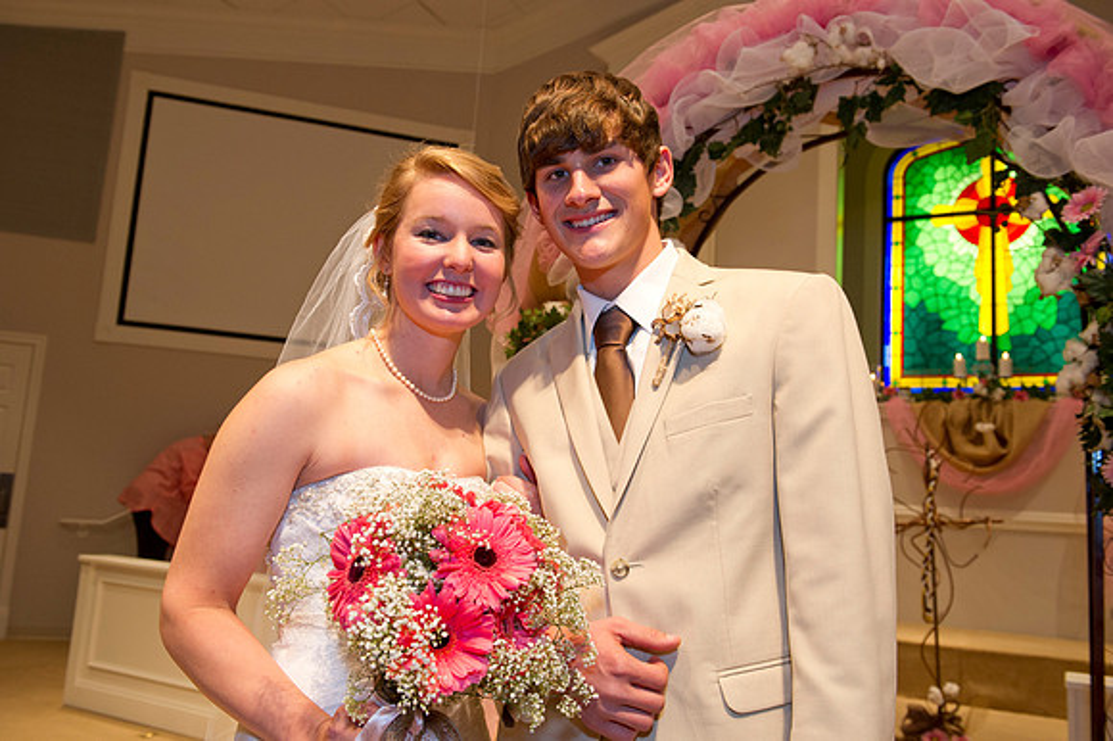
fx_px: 989
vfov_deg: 41.1
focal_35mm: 32
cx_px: 556
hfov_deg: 58.7
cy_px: 370
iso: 1600
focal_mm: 32
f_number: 5.6
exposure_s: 1/125
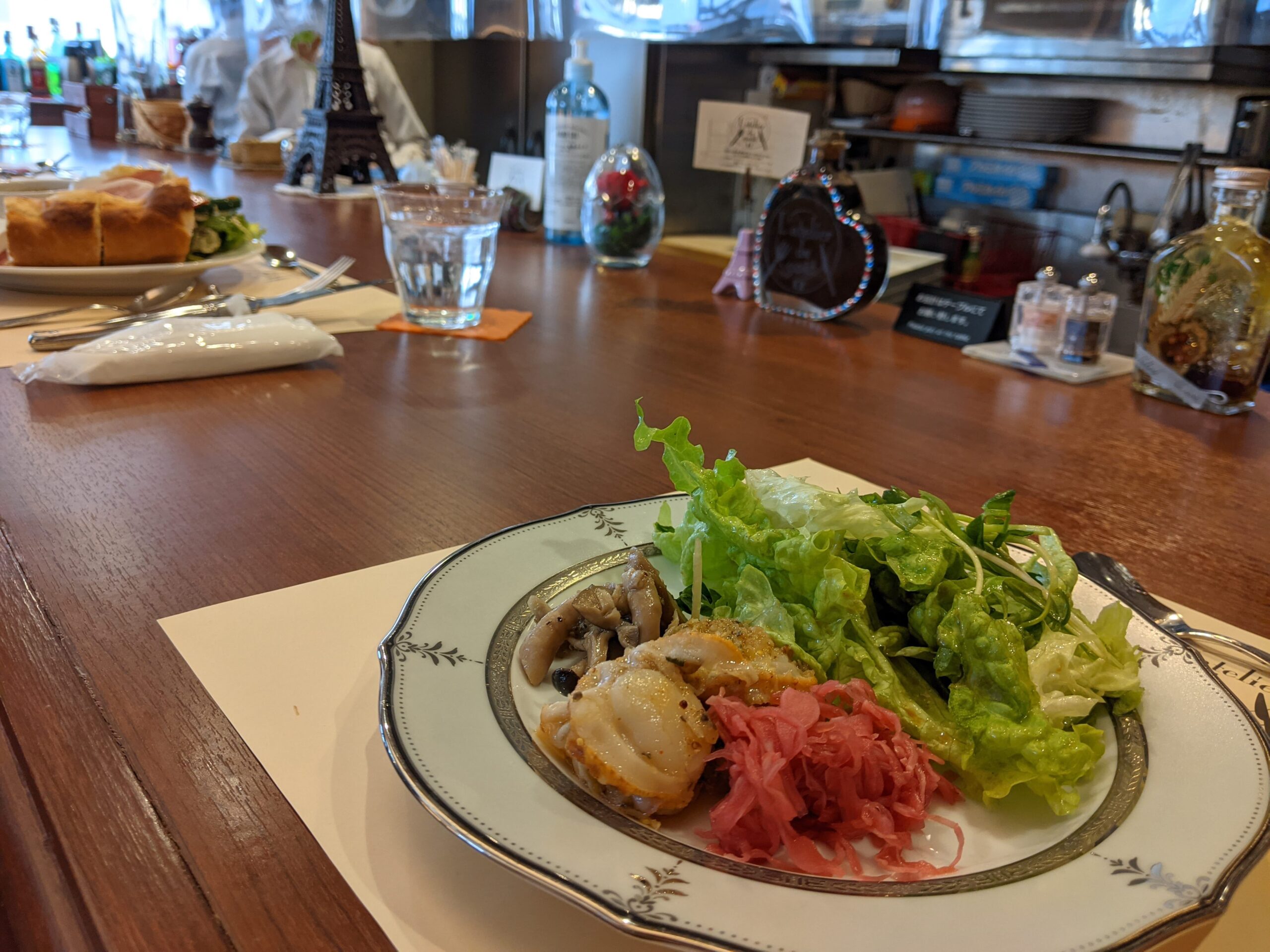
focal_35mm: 27
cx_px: 635
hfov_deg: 65.3
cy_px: 476
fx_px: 991
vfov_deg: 51.4
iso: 85
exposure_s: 1/25
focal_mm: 4.44
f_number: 1.8
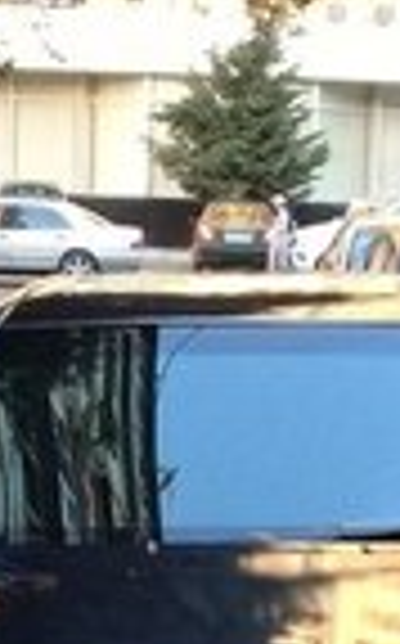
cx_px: 198
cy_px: 748
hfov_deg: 11.5
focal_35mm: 114
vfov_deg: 17.5
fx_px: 1994
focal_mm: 3.3
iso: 80
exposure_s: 1/33
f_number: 2.2
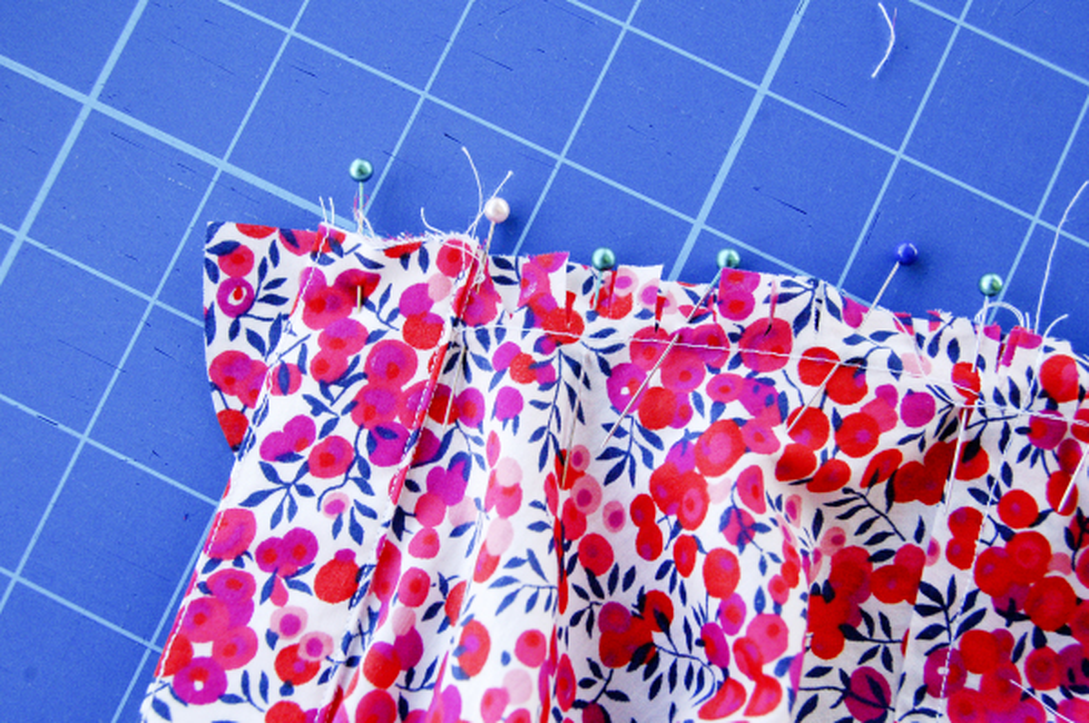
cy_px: 362
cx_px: 544
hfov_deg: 43.7
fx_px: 1359
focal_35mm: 45
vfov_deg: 29.8
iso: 1600
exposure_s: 1/250
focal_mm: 30
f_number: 8
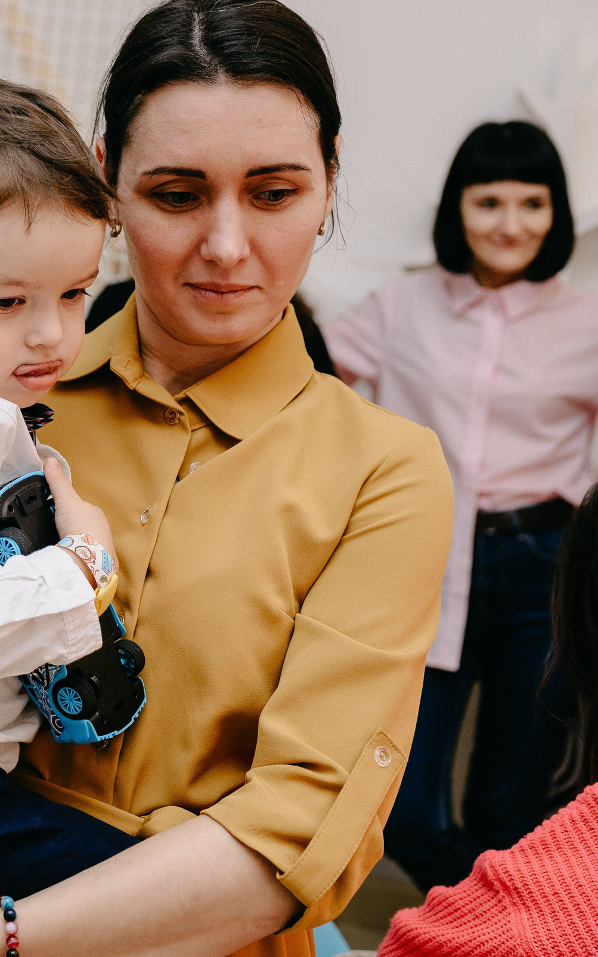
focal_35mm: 62
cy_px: 411
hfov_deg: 19.3
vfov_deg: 32.9
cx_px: -185
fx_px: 1617
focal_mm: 35
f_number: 3.2
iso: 400
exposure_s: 1/160
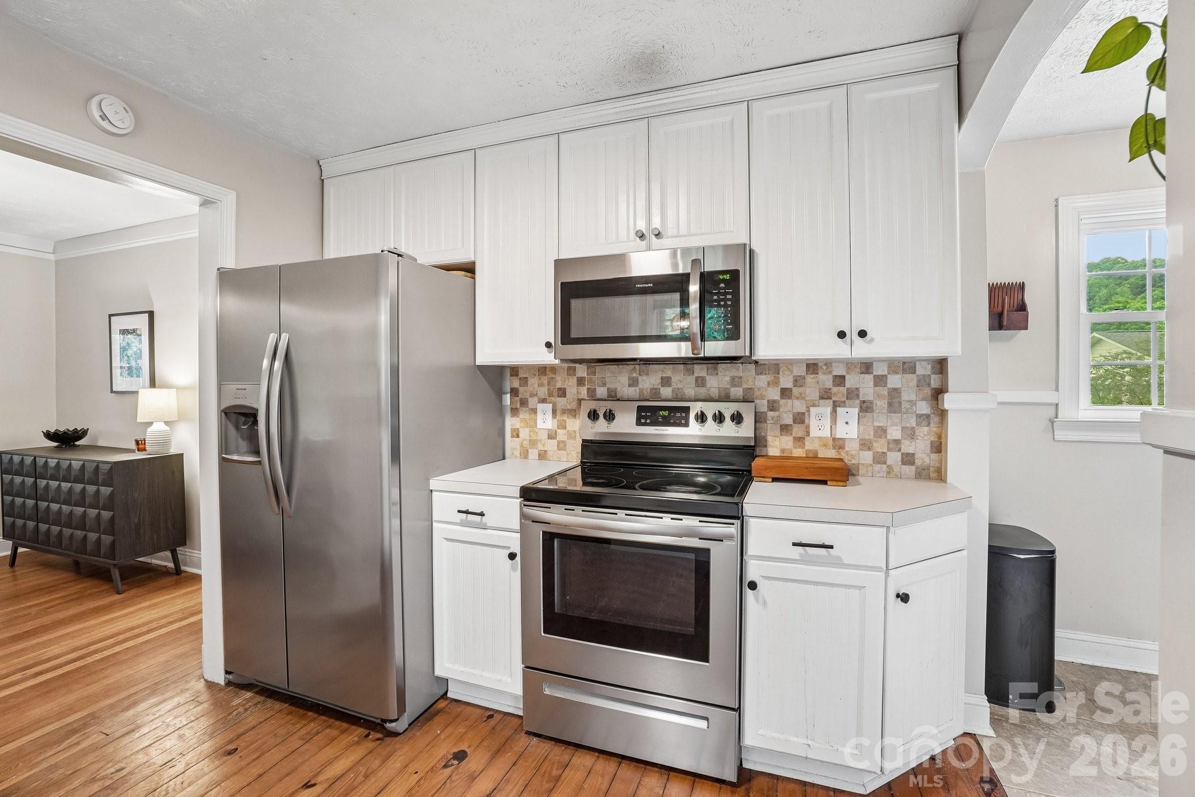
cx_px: 598
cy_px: 398
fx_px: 498
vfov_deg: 77.3
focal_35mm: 15
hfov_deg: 100.4
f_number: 8
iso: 400
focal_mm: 10
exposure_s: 1/2.5
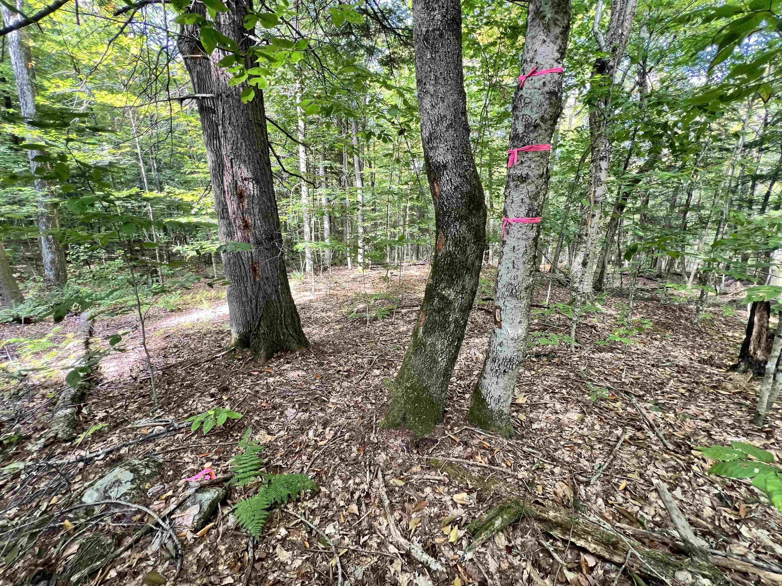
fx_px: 294
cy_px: 293
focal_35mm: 13
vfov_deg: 89.9
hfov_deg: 106.2
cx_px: 391
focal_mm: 1.57
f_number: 1.8
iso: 125
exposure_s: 1/99
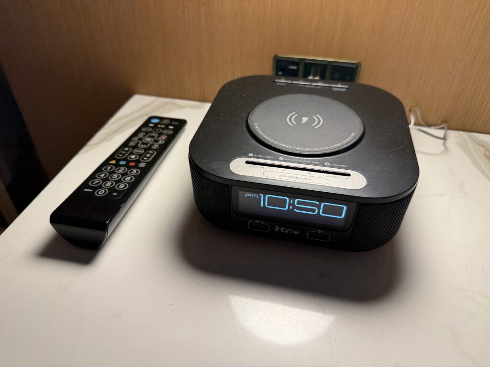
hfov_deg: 71.6
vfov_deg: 56.8
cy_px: 184
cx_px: 245
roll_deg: -1.1
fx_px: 340
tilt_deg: -39.3
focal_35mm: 24
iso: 160
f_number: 1.78
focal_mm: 6.76
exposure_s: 1/120
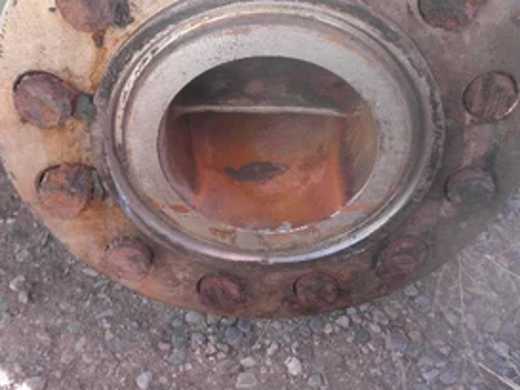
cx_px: 284
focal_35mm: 41
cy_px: 108
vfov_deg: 34.6
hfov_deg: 45.7
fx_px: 616
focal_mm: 5
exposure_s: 1/50
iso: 64
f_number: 3
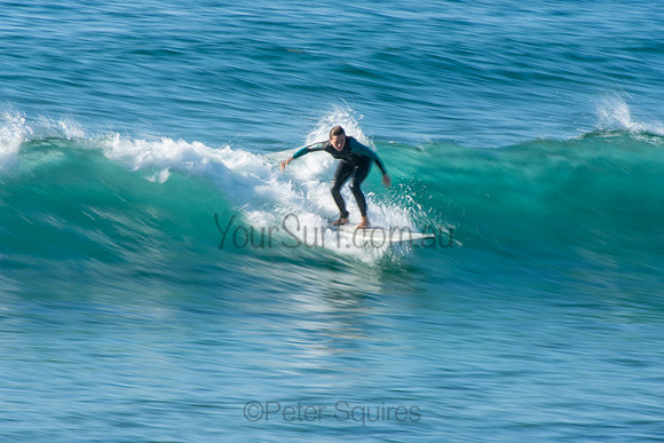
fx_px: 11069
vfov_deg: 2.3
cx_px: 332
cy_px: 222
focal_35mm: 600
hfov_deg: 3.4
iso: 100
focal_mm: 400
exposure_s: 1/20
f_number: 22
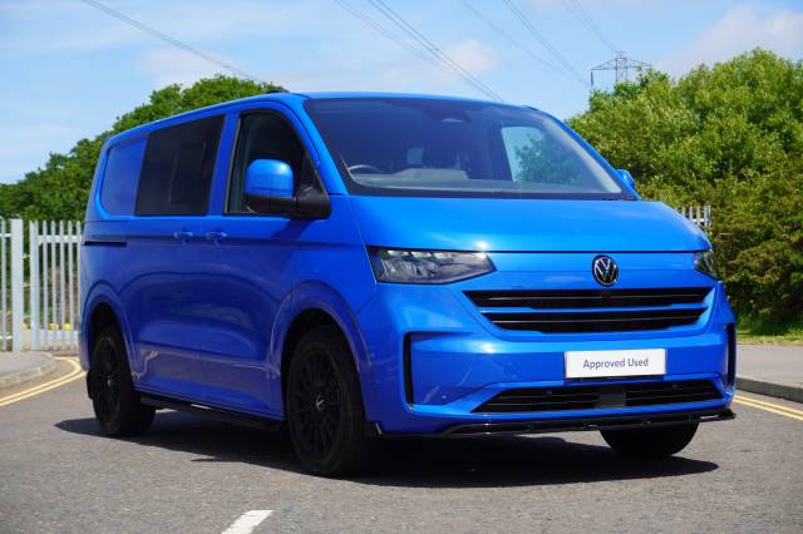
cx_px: 402
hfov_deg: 29.9
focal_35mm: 68
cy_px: 267
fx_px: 1505
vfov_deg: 20.1
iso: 100
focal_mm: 45
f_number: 9
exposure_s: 1/125
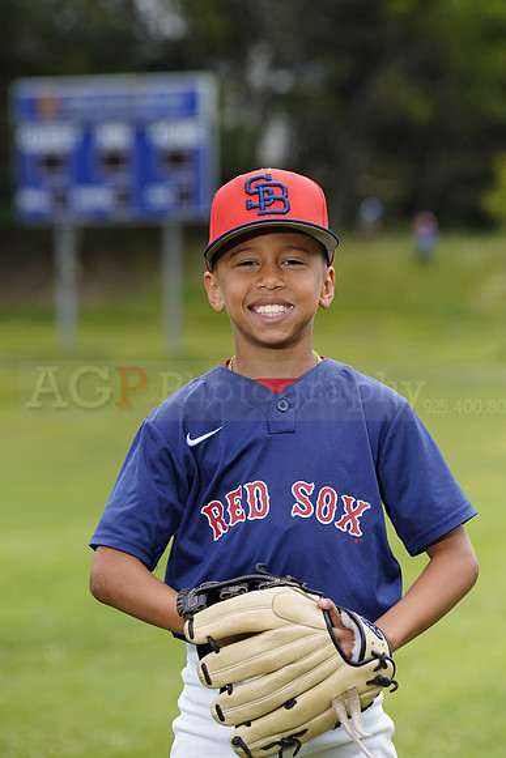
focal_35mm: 194
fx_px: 4087
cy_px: 379
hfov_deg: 7.1
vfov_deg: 10.6
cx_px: 253
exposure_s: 1/250
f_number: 6.3
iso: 100
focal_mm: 194
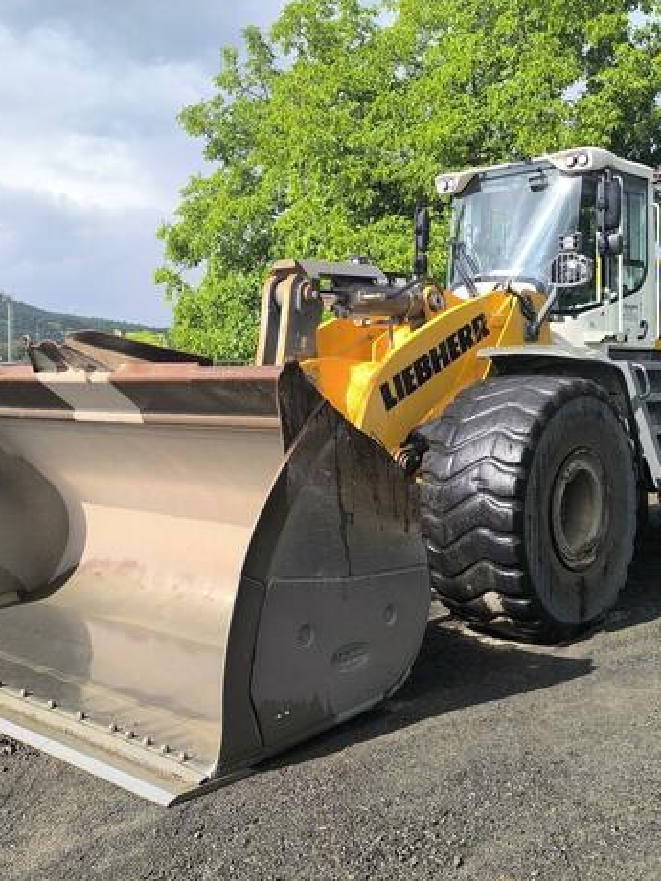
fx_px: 967
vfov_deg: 48.9
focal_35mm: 38
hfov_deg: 37.7
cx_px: 333
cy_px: 400
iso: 50
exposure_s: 1/435
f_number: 1.65
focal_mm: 6.14
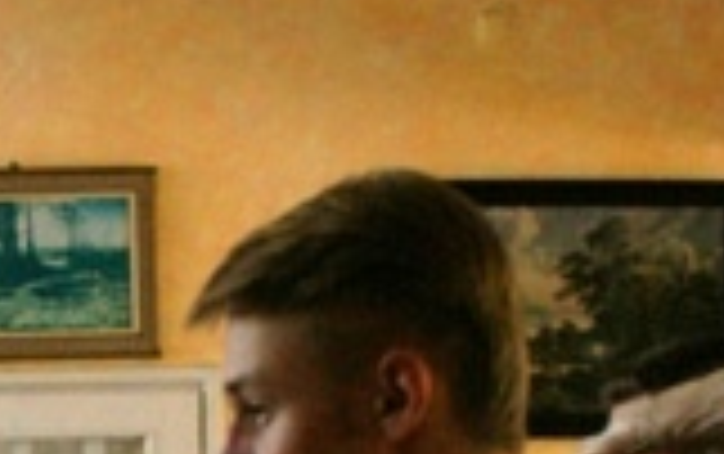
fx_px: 3121
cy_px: 814
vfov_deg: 8.0
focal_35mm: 158
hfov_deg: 12.9
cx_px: -180
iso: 400
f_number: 5.6
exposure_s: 1/60
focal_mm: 26
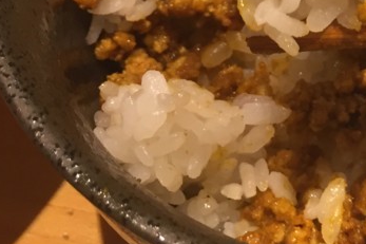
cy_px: -107
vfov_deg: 14.4
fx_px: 904
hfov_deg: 21.0
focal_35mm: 89
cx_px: 462
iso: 125
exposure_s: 1/33
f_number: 2.2
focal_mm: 4.15
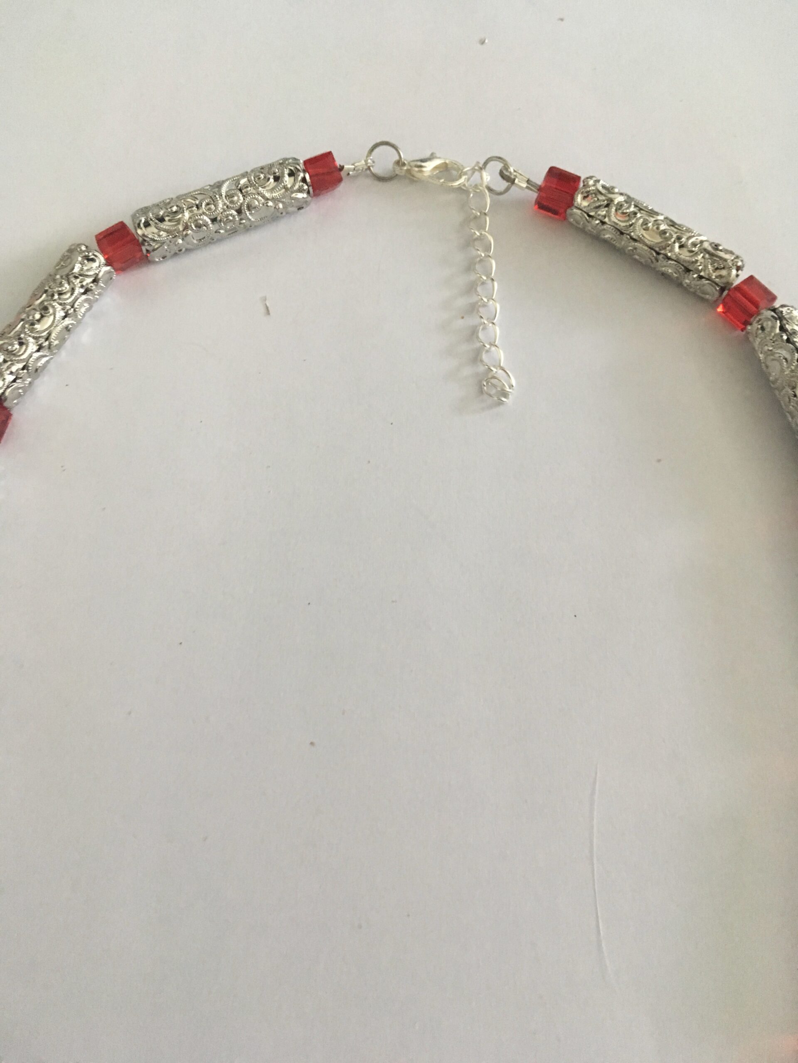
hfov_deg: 48.2
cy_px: 532
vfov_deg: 61.7
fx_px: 891
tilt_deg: -72.1
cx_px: 399
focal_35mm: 29
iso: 160
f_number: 2.2
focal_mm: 4.15
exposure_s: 1/30
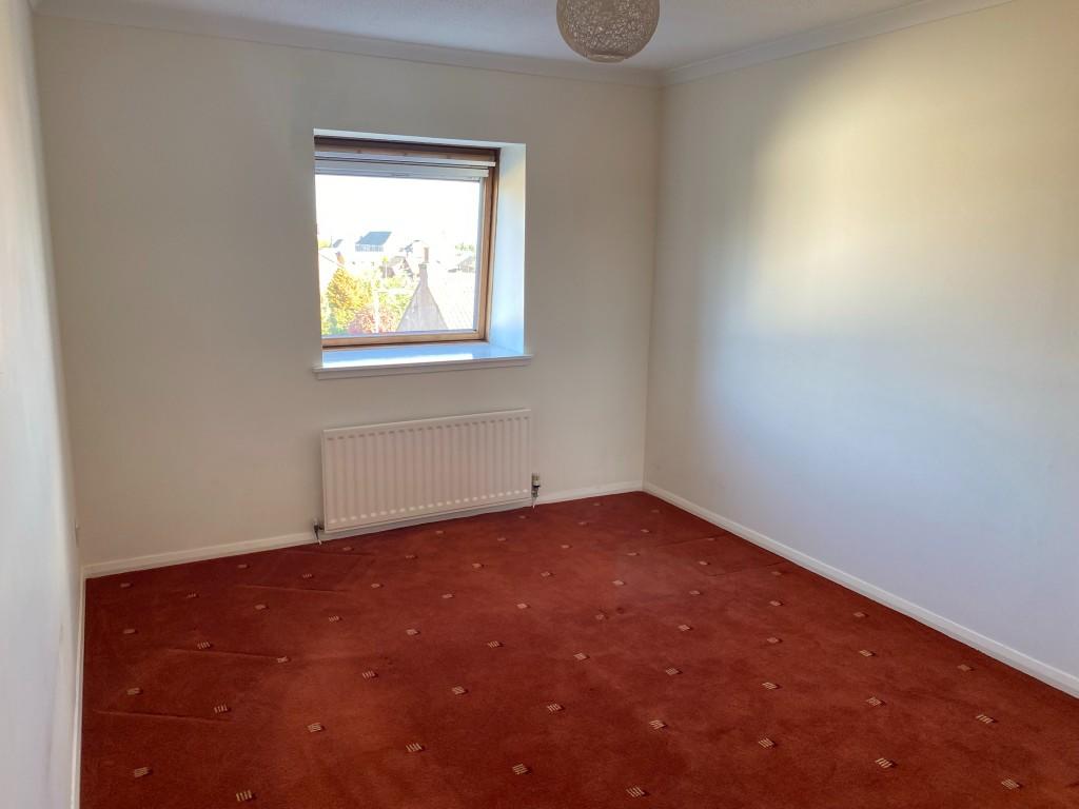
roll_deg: -1.7
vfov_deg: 53.1
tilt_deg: -10.1
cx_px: 540
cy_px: 404
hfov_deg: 67.3
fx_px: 810
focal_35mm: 26
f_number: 1.8
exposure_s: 1/121
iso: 125
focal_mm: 4.25
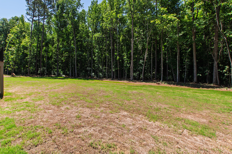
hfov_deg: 100.4
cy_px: 77
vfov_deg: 77.3
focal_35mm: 15
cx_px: 116
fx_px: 97
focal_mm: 10
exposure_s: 1/160
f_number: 8
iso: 100
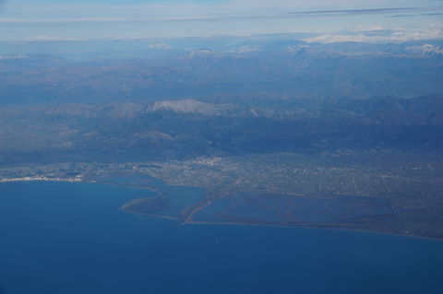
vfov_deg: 22.6
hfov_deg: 33.4
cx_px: 222
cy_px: 147
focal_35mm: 60
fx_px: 738
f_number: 13
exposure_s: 1/250
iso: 100
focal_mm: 40
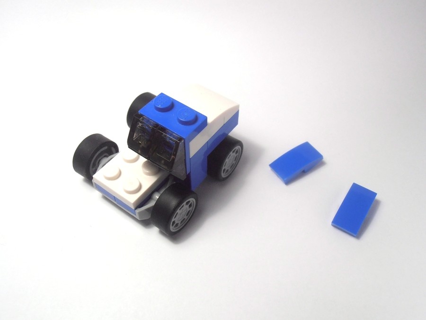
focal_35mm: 37
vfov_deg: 38.7
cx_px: 213
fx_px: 455
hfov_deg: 50.1
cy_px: 160
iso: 80
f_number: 3.9
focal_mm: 6.61
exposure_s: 1/80
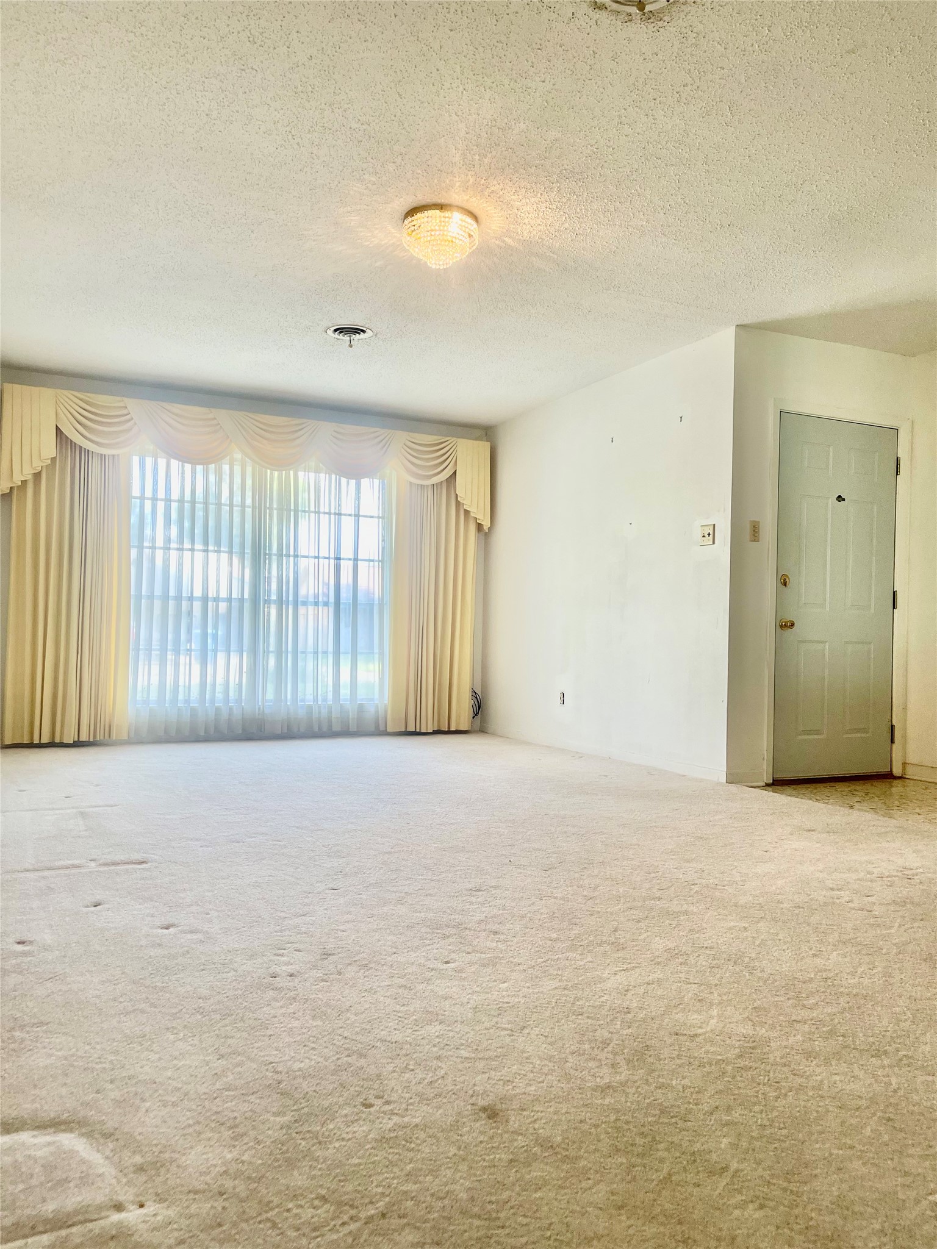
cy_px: 624
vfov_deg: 69.4
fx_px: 902
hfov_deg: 54.9
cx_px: 468
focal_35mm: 25
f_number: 1.6
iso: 125
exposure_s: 1/120
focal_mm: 5.1
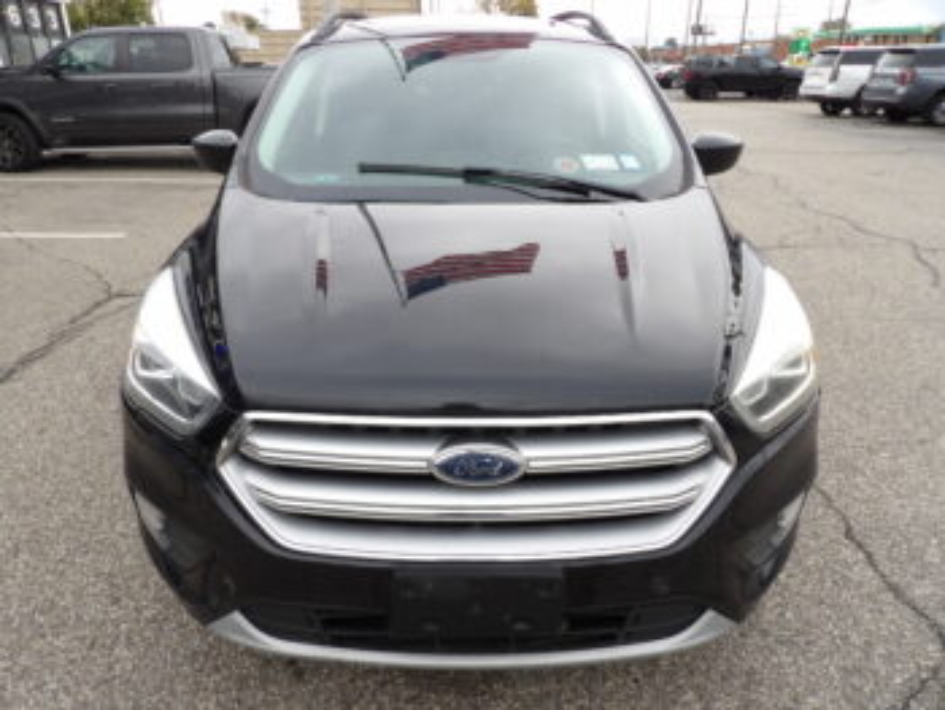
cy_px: 355
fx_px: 656
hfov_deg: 71.6
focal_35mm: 24
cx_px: 472
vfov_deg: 56.9
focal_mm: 4.3
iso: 100
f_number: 3.2
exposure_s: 1/52
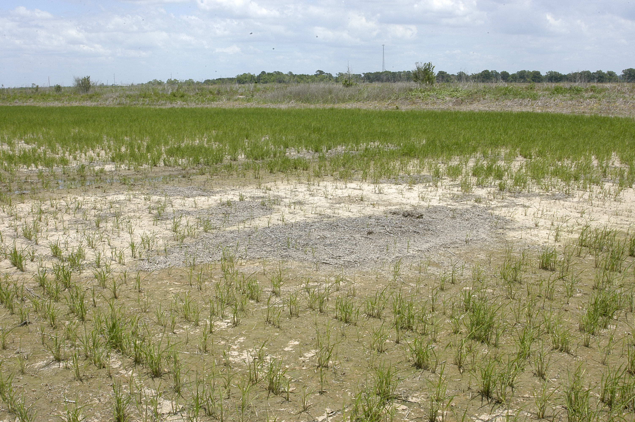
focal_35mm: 42
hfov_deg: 46.4
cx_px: 318
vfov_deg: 31.8
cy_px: 211
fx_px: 740
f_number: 22
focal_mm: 28
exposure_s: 1/45
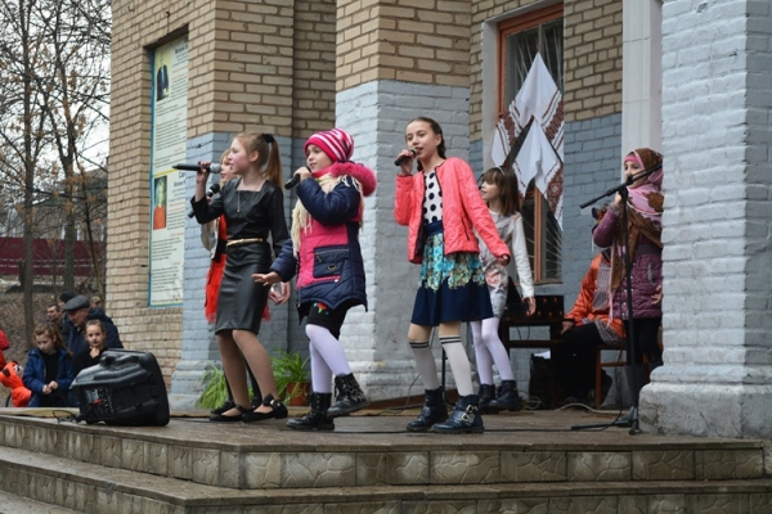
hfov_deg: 24.6
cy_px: 257
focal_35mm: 82
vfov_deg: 16.6
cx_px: 386
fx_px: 1769
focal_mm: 55
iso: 200
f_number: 5.6
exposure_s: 1/160
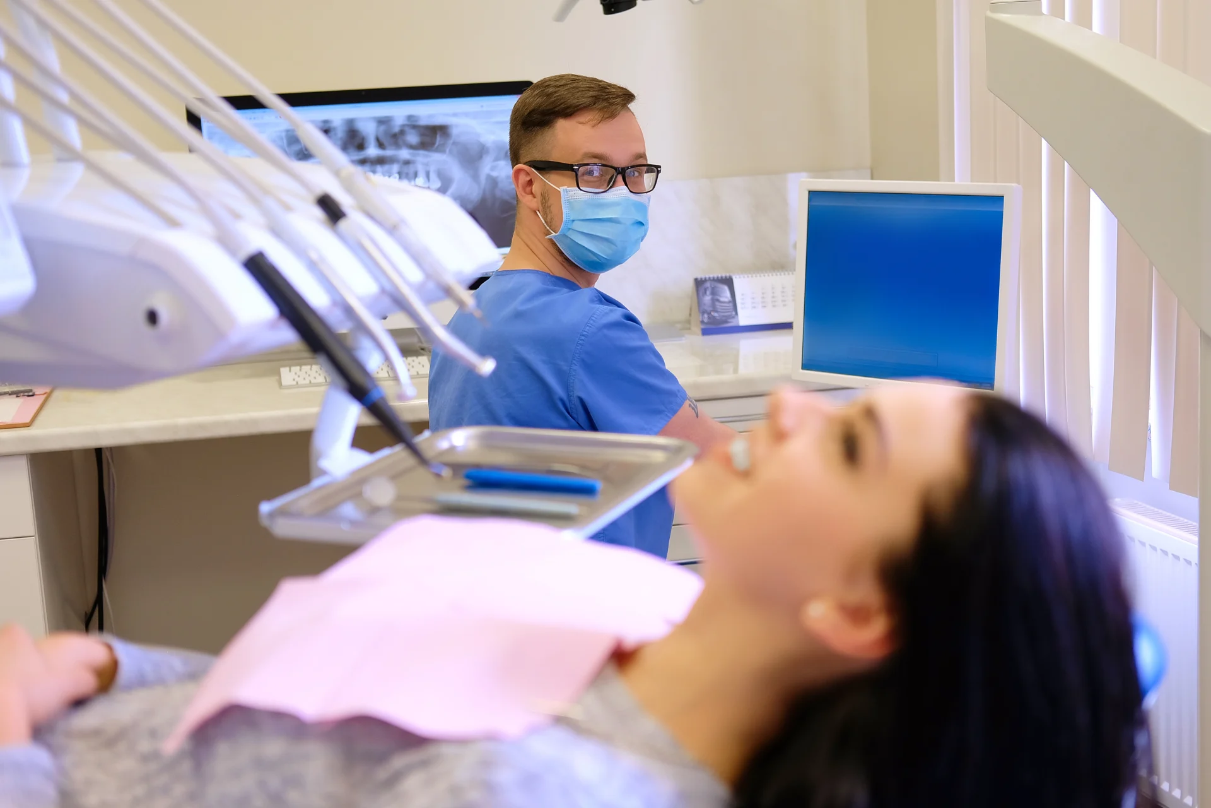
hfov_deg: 37.5
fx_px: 1783
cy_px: 404
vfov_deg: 25.5
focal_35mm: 53
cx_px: 606
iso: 400
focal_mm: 35
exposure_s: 1/125
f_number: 2.5
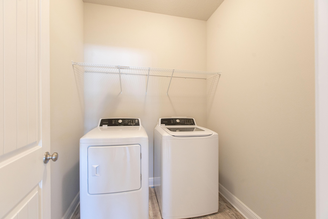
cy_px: 110
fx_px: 146
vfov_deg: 73.8
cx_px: 164
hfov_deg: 96.7
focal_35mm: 16
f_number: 6.3
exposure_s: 1/25
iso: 500
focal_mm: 16
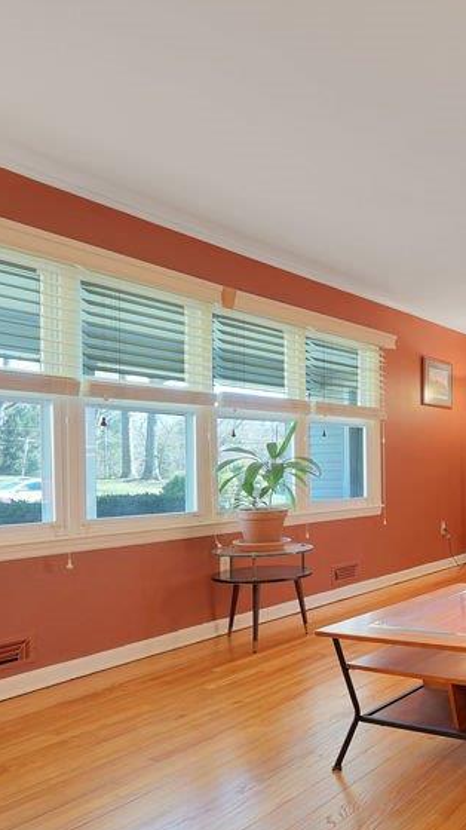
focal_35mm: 30
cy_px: 455
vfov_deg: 64.2
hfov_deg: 32.6
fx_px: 660
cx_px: 549
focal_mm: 16
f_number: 8
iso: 100
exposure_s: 1/1.25
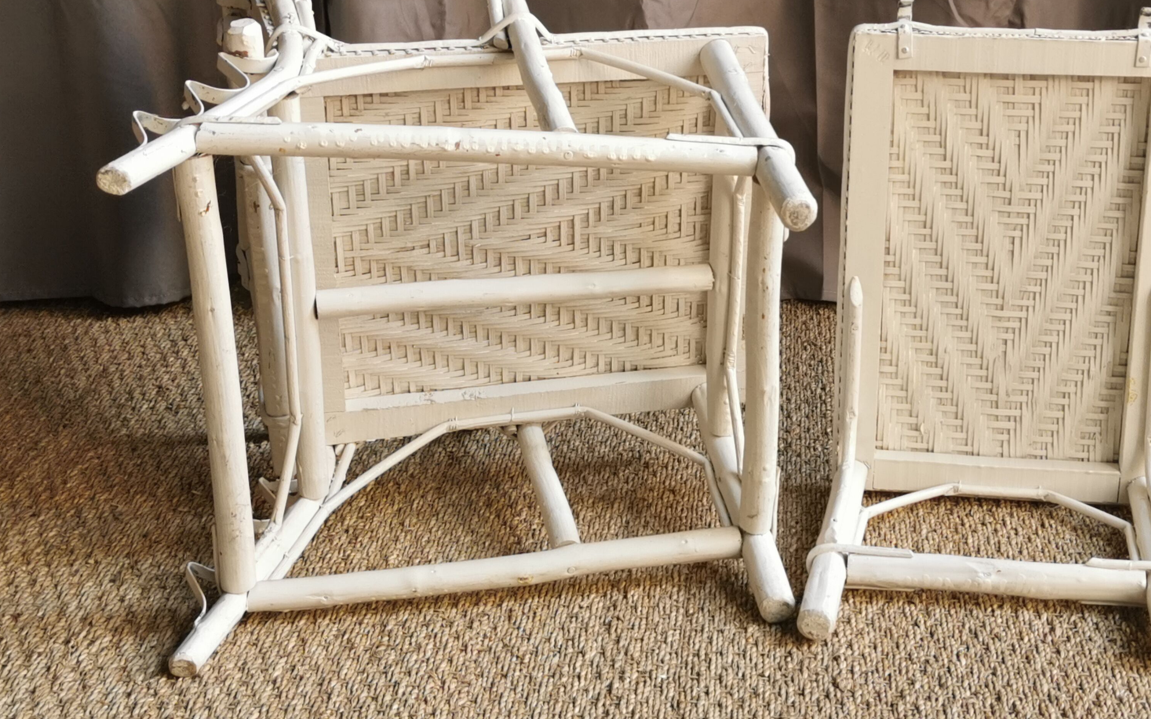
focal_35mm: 58
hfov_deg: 35.0
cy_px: 299
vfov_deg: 22.3
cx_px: 671
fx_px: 1819
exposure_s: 1/143
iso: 50
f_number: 1.8
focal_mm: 5.58
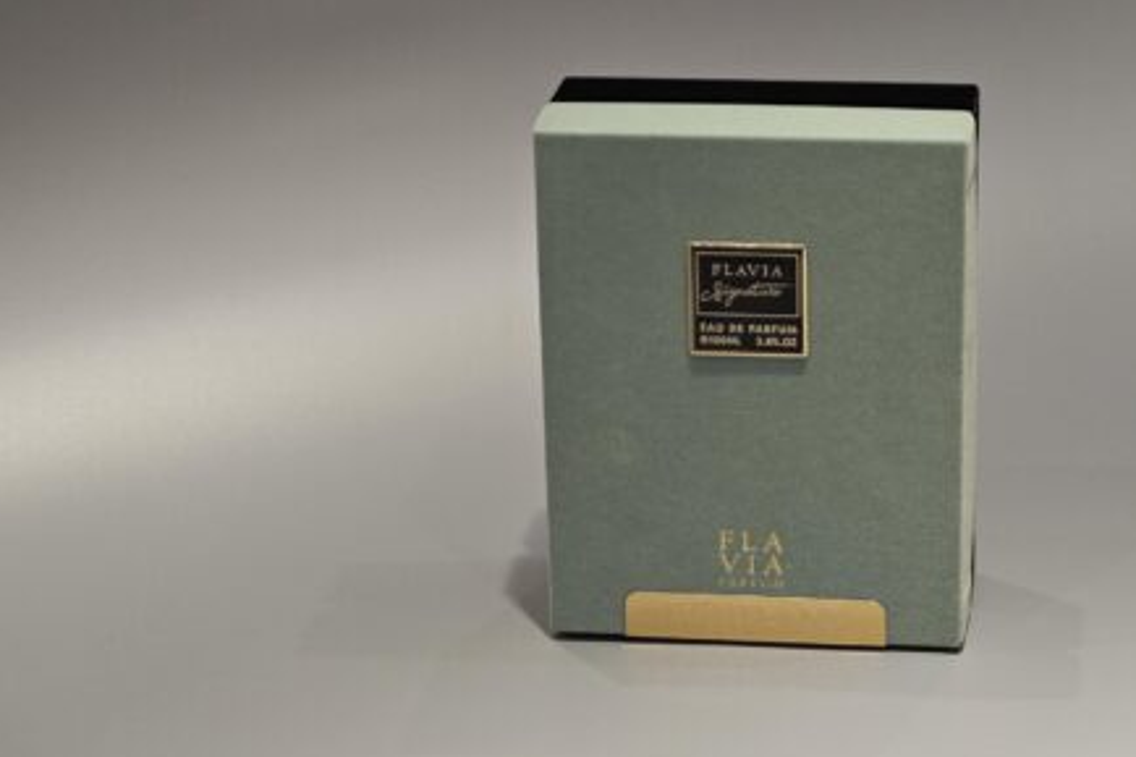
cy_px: 440
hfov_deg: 17.8
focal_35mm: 115
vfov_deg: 11.9
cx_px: 754
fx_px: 3627
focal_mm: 10.1
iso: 160
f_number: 2
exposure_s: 1/100
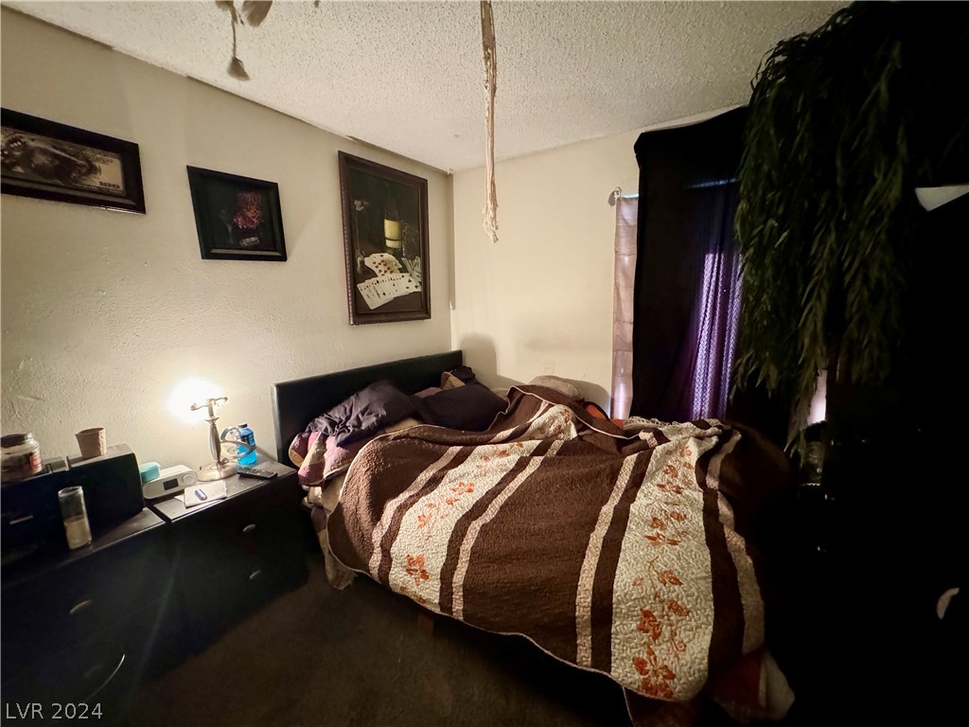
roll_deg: +0.3
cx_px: 484
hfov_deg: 102.1
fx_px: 392
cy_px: 364
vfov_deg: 85.7
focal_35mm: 14
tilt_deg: -9.7
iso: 1250
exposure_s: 1/40
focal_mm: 2.22
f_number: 2.2
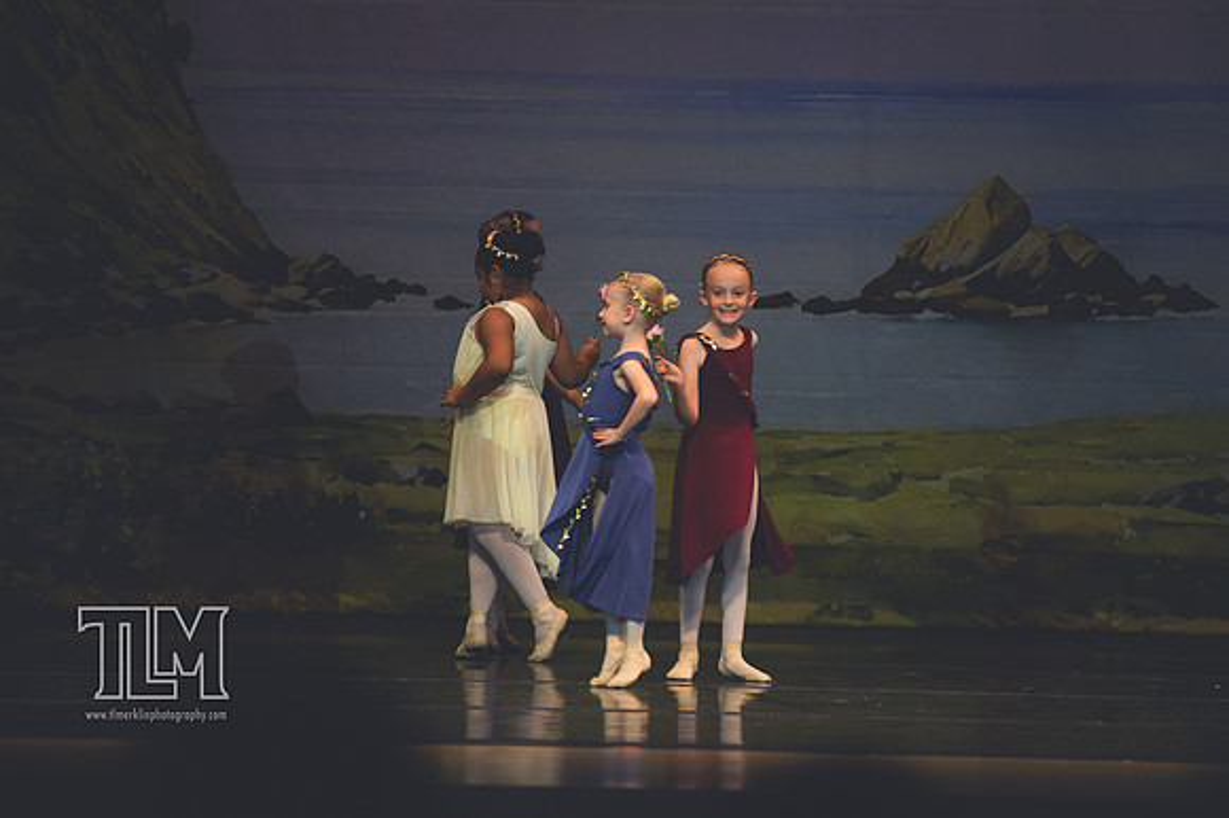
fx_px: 10235
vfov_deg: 4.6
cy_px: 409
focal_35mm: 300
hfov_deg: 6.9
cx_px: 614
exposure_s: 1/500
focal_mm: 200
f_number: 2.8
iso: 640
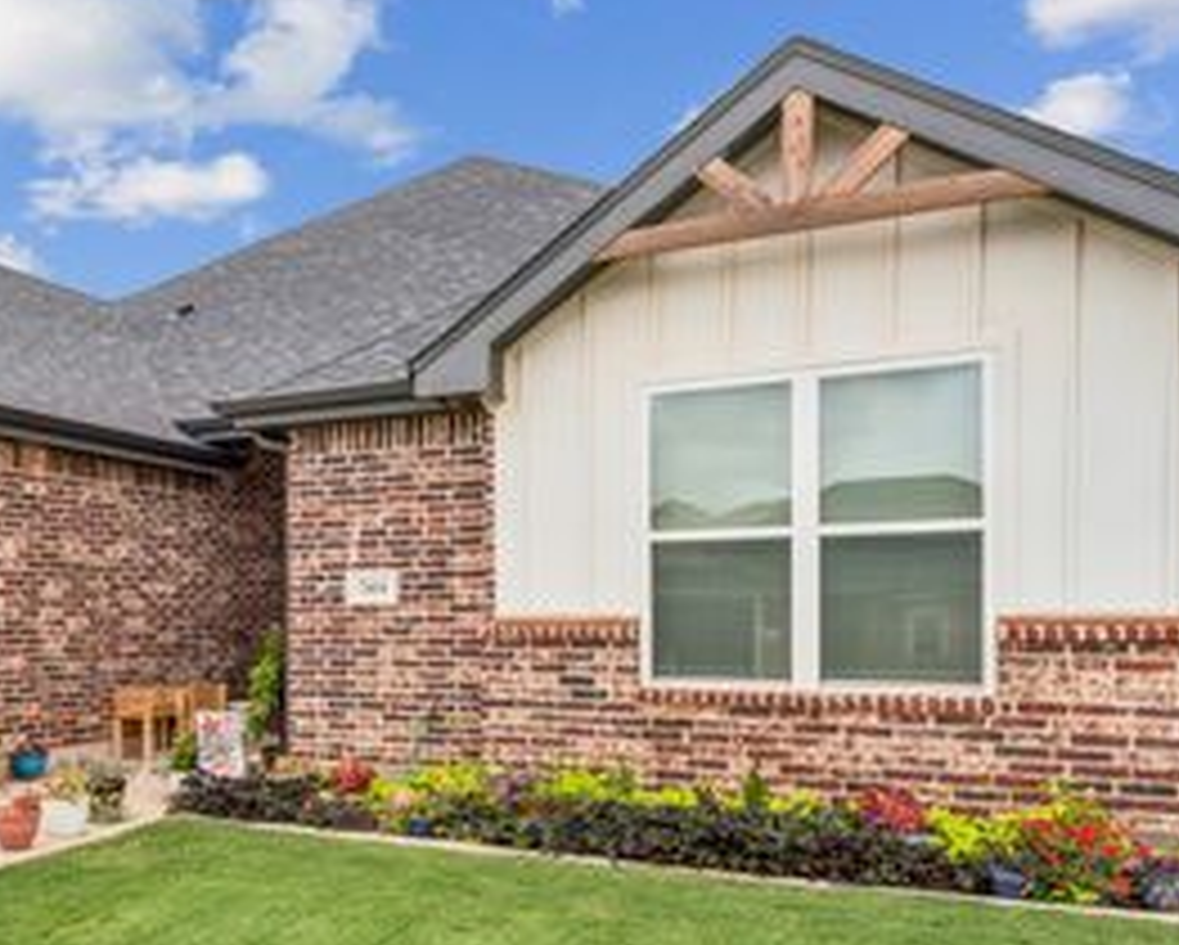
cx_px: 274
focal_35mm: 34
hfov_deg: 50.1
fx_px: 1194
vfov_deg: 42.9
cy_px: 587
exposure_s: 1/6
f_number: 22
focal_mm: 19.1
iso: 100
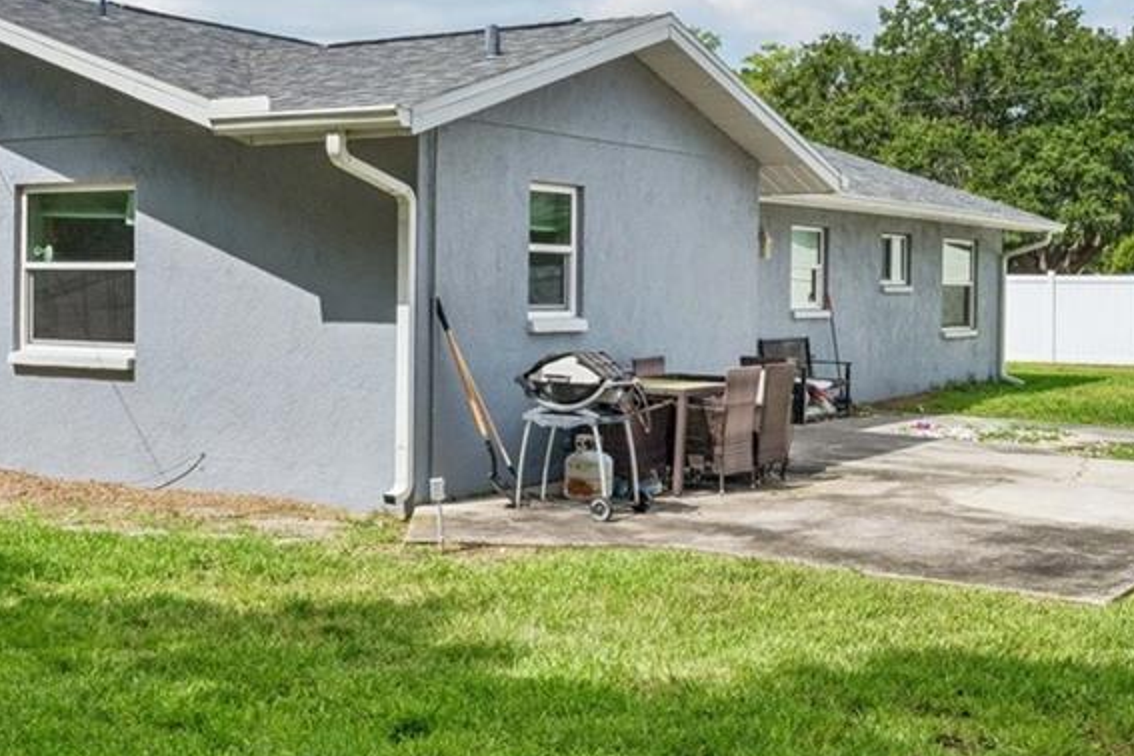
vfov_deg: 28.0
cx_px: 602
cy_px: 306
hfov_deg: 41.1
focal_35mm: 48
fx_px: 1512
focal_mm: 17
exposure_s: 1/4000
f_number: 8
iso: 800
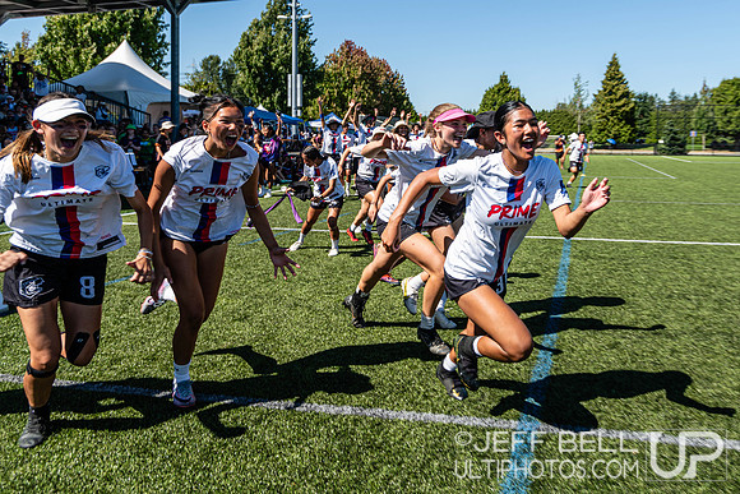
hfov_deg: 56.8
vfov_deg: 40.1
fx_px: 666
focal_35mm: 32
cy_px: 161
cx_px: 499
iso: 64
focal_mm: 24
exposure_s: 1/500
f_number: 4
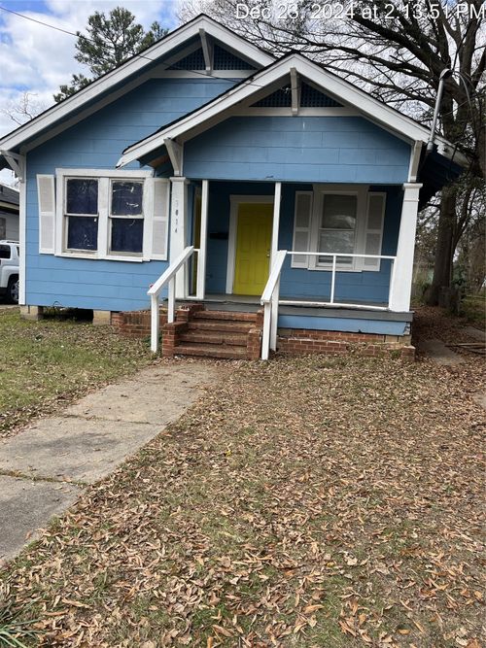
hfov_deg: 53.0
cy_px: 324
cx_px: 243
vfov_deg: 67.3
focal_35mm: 26
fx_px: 487
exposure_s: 1/943
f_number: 1.6
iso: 50
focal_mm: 5.1
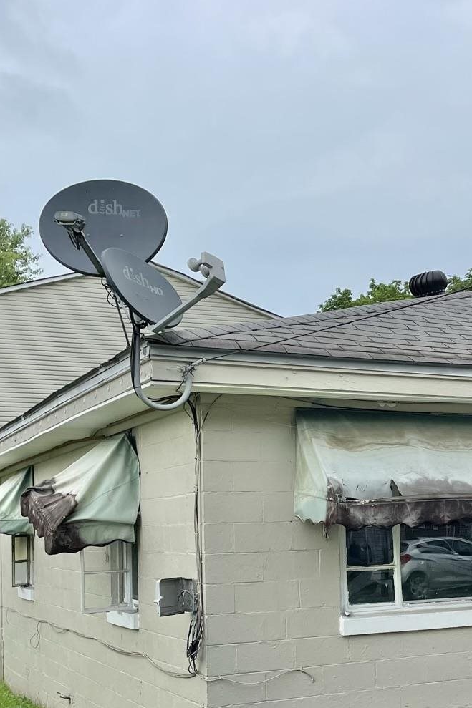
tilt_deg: -0.1
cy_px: 503
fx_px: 1102
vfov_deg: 35.1
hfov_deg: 23.1
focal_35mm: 56
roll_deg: +0.8
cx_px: 486
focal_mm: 4.2
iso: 32
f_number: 1.6
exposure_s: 1/1473
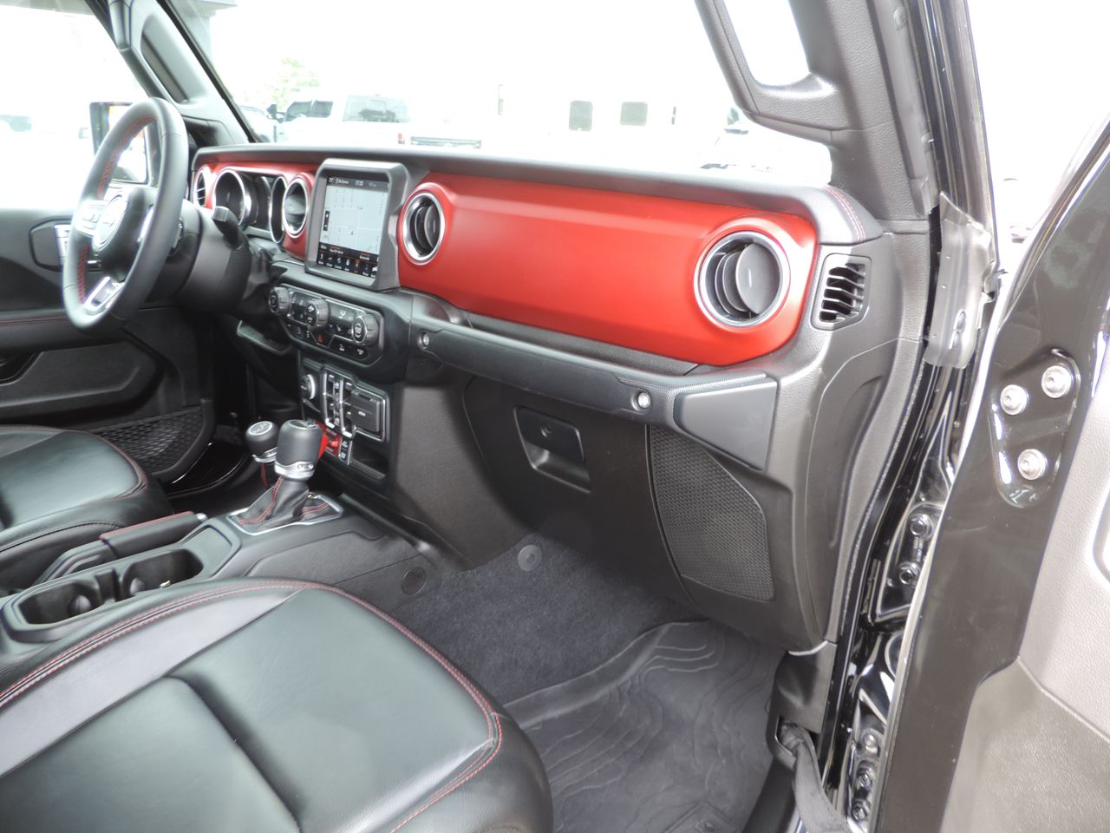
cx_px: 555
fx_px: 770
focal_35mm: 24
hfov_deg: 71.6
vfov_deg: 56.8
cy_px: 416
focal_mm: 4.3
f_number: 3
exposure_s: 1/30
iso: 110
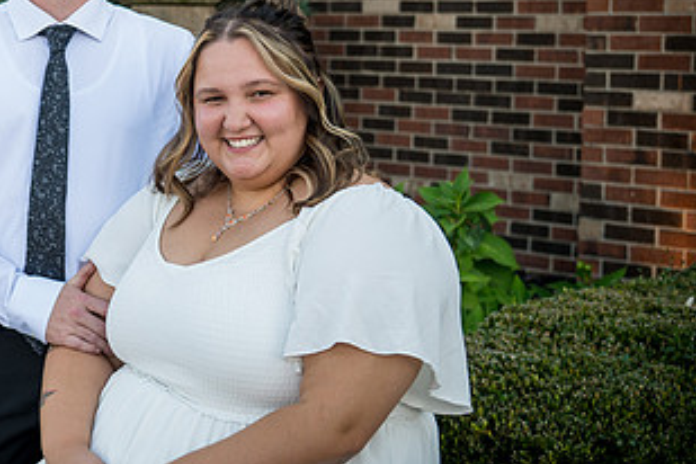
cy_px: 162
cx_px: 88
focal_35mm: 75
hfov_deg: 26.2
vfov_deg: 18.1
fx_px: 1450
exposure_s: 1/250
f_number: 4.5
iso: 200
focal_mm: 40
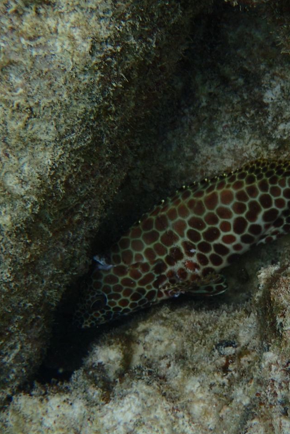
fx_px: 725
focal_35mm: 60
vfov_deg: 33.4
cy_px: 217
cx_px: 254
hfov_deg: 22.2
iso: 100
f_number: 4
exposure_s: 1/500
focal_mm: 7.86
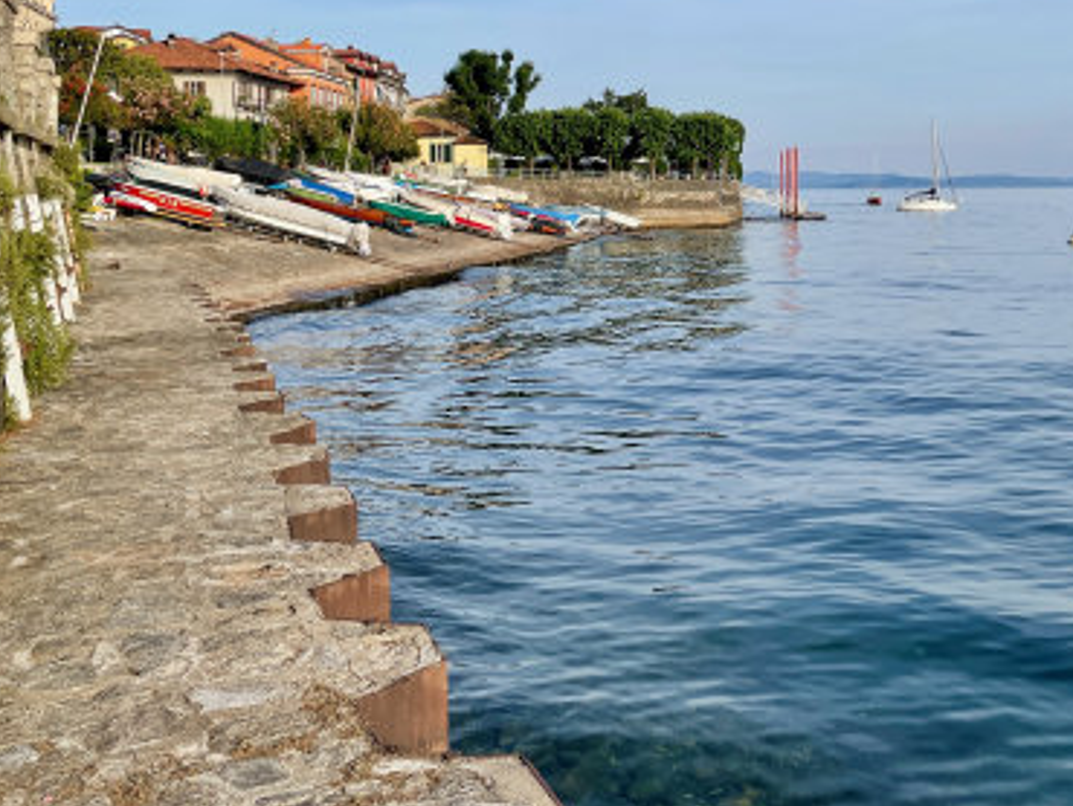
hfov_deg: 42.6
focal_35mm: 43
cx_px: 795
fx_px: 1334
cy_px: 228
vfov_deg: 33.1
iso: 32
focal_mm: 4.2
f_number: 1.6
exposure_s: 1/2681
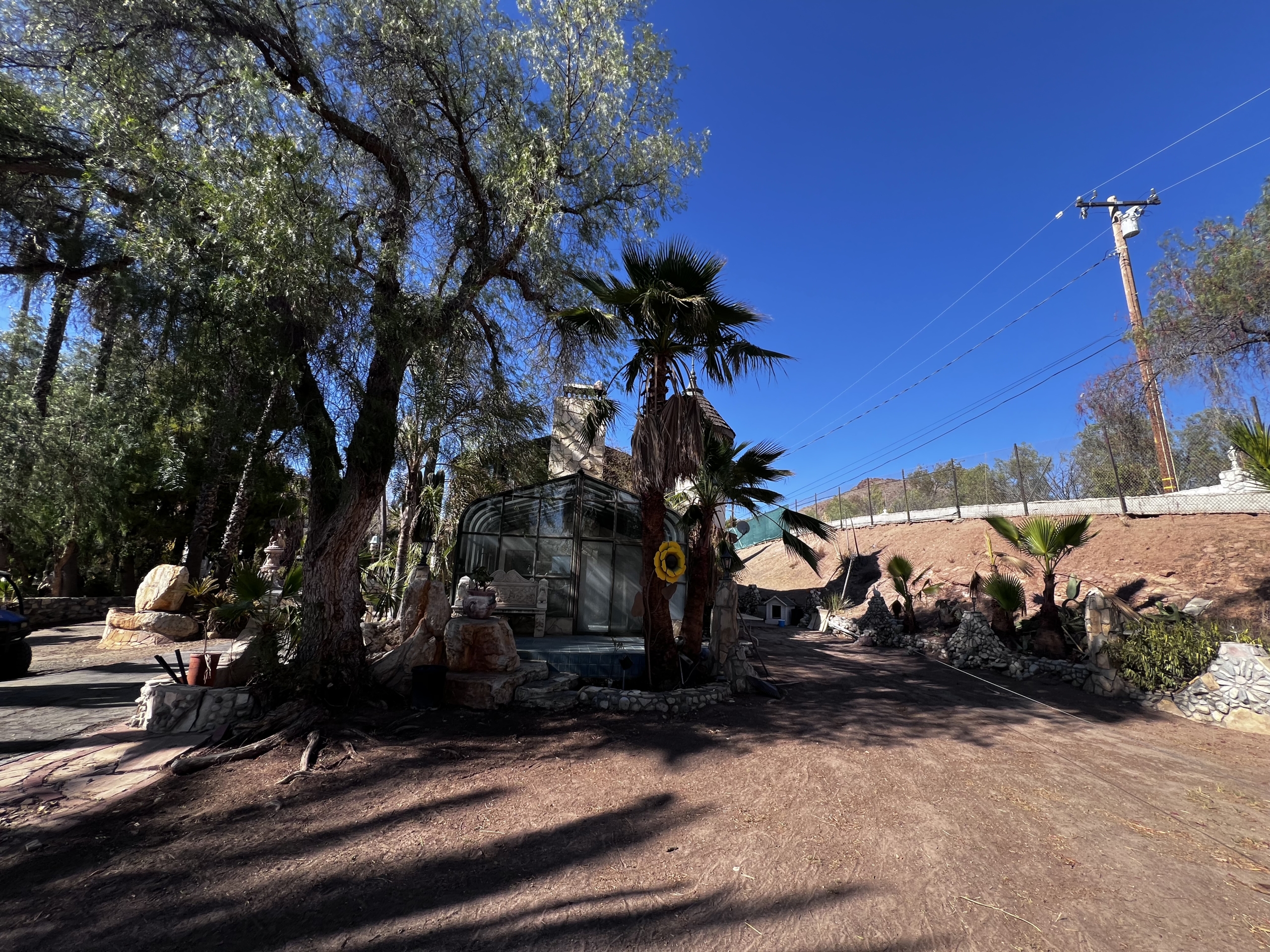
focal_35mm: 13
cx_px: 635
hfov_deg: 106.2
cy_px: 476
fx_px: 477
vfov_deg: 89.9
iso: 32
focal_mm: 1.57
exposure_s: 1/723
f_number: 1.8
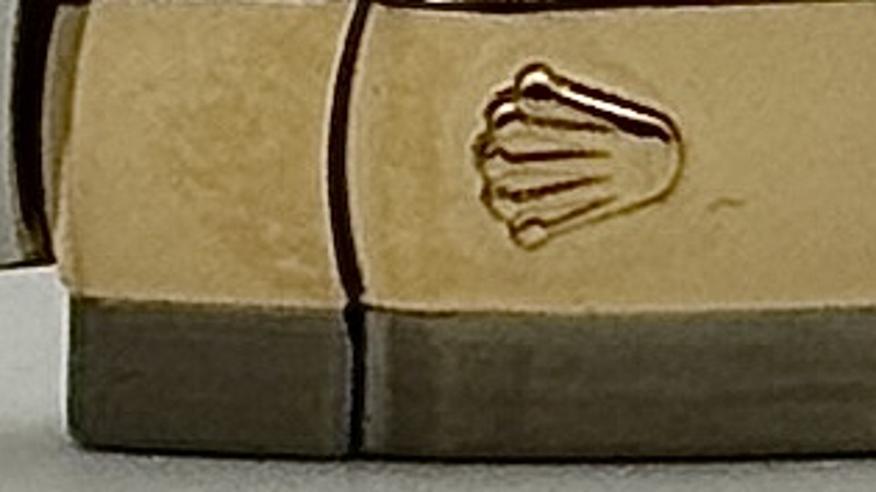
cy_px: -657
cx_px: -677
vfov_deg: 3.4
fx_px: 8314
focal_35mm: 358
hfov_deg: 5.9
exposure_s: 1/507
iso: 64
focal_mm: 6.76
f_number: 1.78
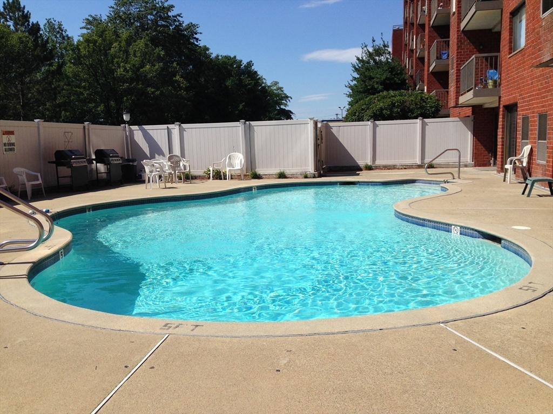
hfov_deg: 55.4
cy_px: 207
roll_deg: +1.6
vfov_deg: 42.9
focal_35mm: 33
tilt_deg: -7.0
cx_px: 276
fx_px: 527
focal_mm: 4.12
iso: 50
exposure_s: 1/2463
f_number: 2.4
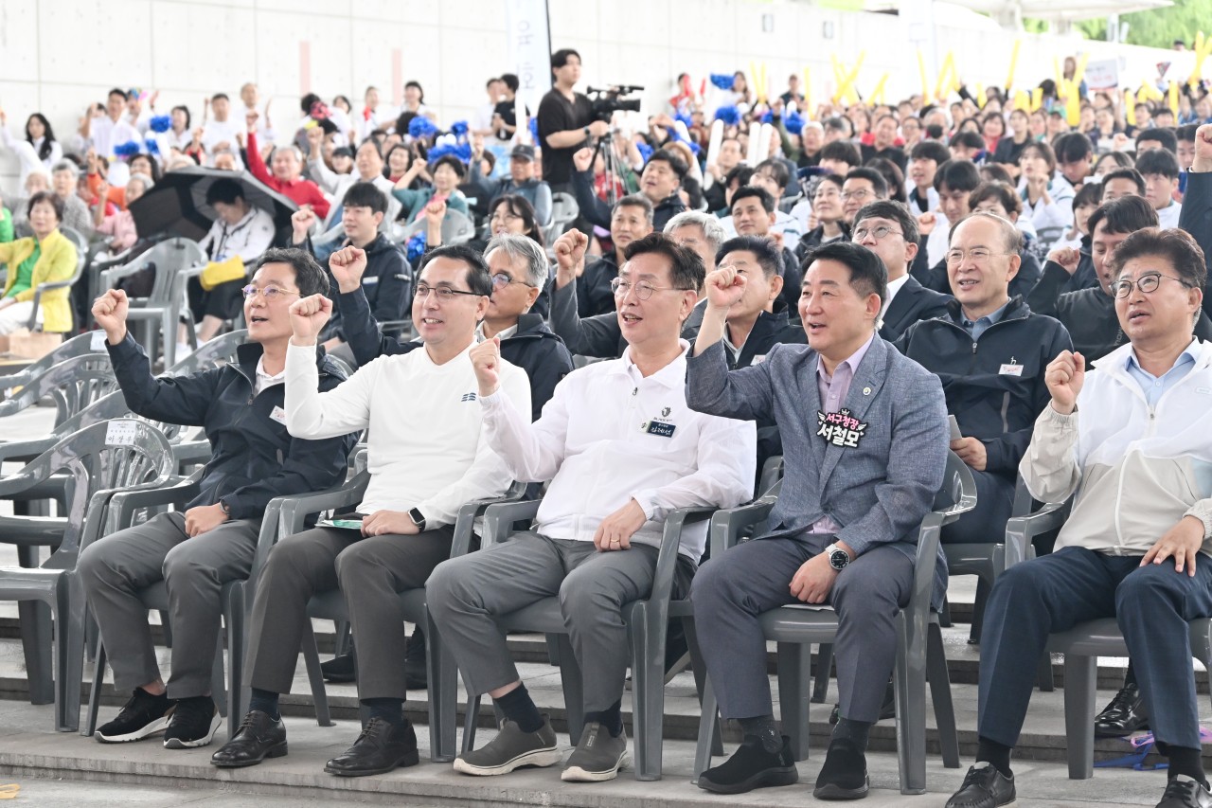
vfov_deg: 15.4
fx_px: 2996
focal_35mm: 89
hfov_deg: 22.9
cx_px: 606
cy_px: 404
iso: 2500
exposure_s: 1/160
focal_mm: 89
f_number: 6.3
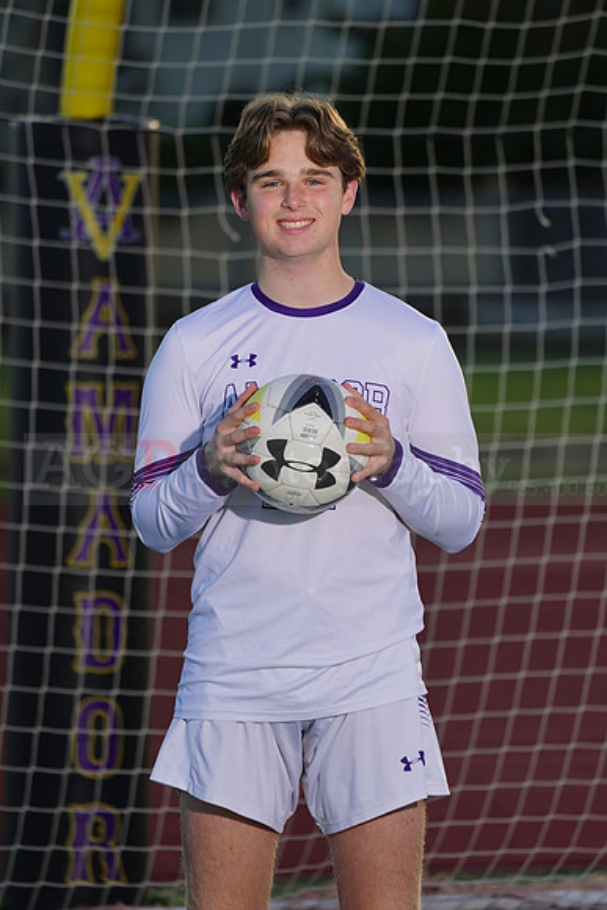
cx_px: 304
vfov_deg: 5.2
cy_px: 455
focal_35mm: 400
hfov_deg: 3.4
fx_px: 10110
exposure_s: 1/200
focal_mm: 400
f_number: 8
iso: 100
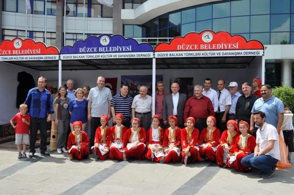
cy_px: 98
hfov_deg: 57.3
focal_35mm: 33
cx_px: 147
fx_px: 269
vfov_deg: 39.9
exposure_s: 1/250
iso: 200
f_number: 8
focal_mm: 22
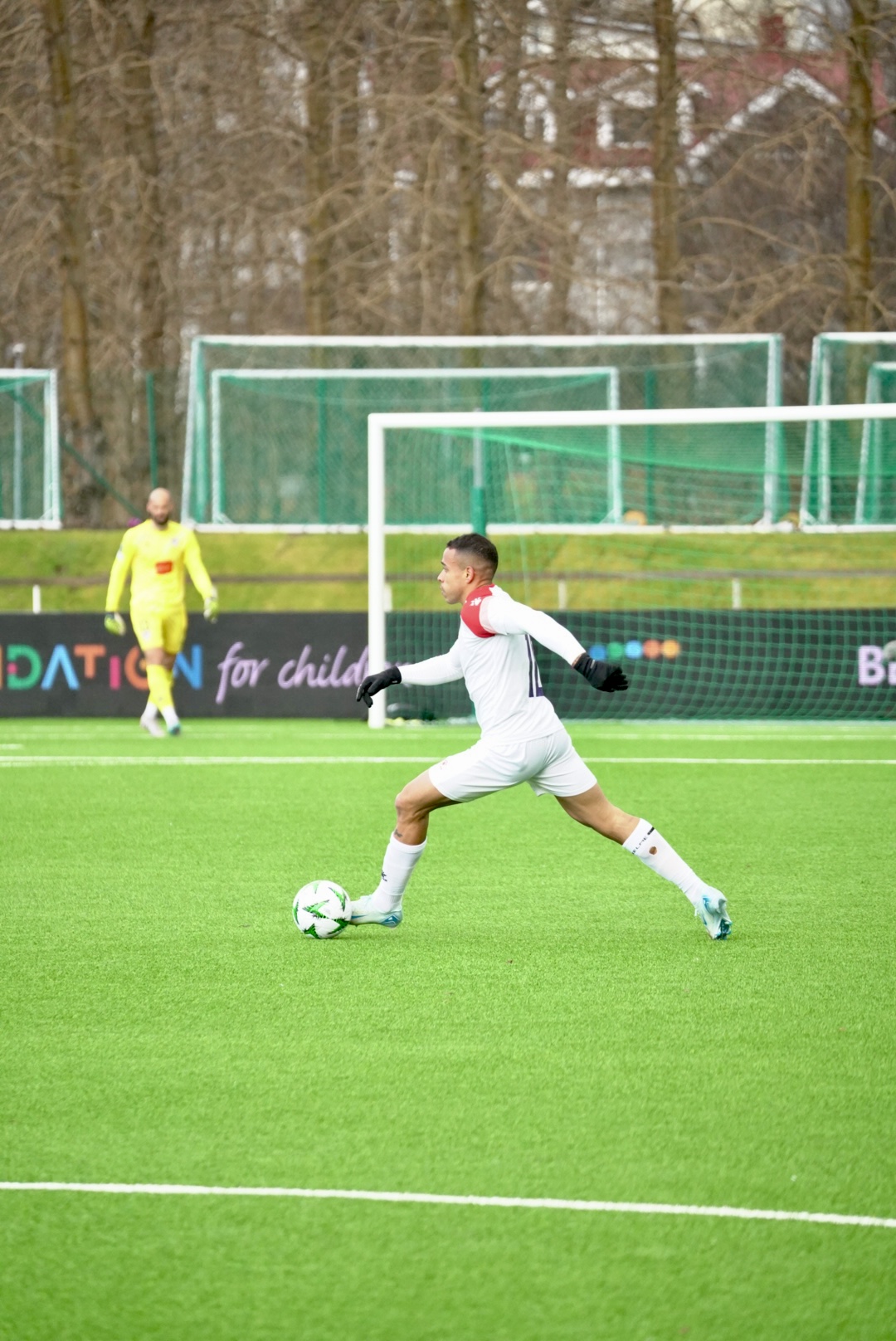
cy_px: 670
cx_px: 448
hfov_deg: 4.9
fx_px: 10539
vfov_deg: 7.3
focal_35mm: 283
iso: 5000
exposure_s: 1/1000
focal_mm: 282.8
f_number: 6.3
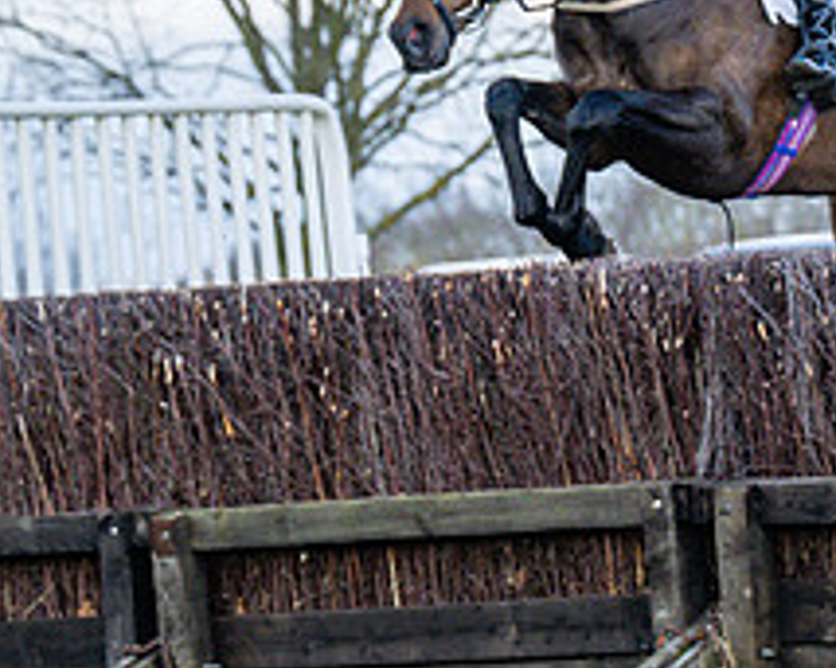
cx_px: 1168
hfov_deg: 6.0
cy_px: -11
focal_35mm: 322
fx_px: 7963
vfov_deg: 4.8
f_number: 4
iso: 500
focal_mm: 83
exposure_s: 1/2500
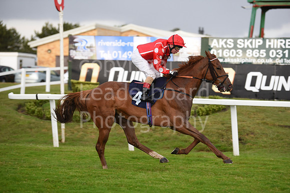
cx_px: 145
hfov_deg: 15.8
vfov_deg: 10.6
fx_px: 1047
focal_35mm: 130
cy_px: 96
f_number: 2.8
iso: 1250
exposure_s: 1/1000
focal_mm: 130
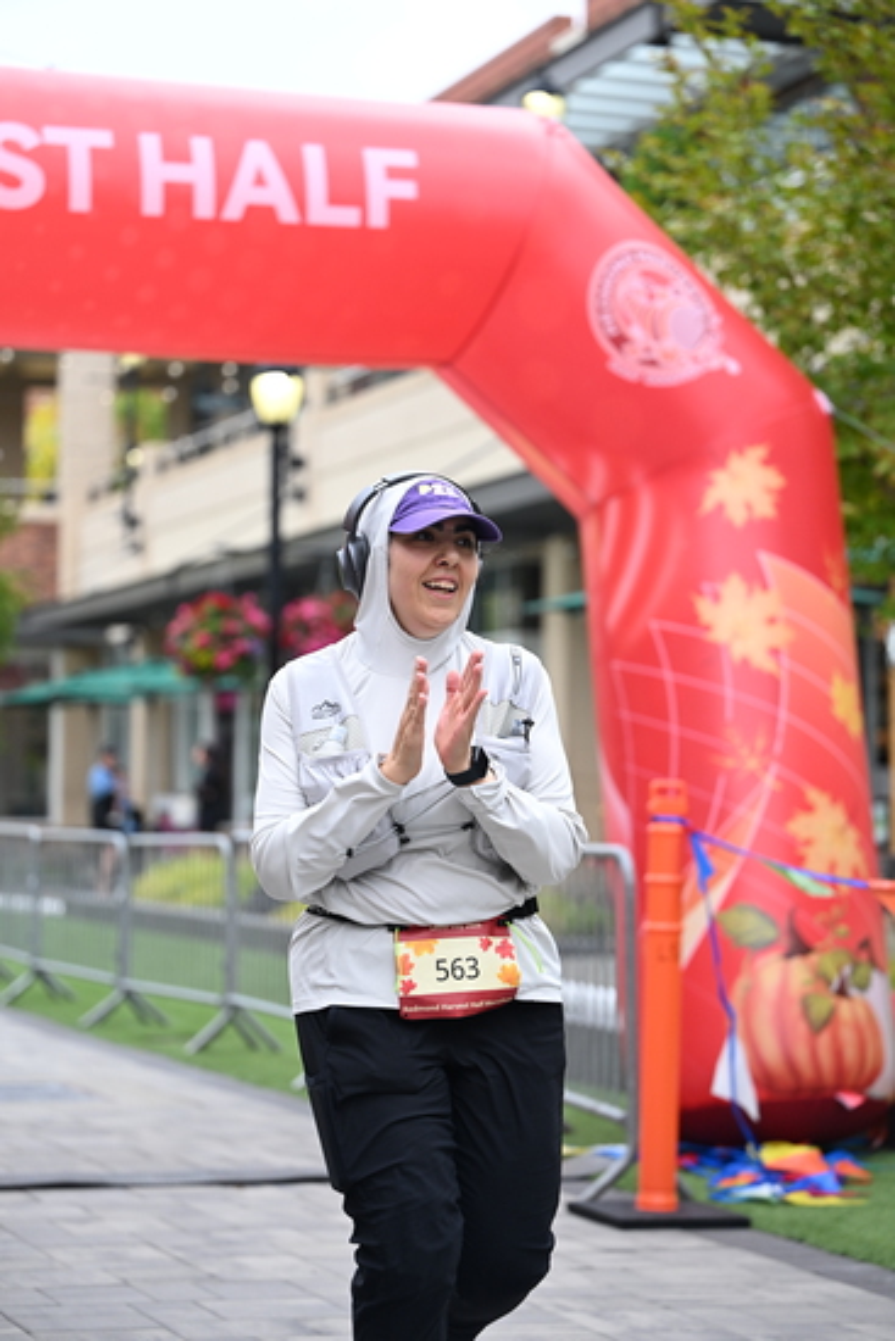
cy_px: 670
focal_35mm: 86
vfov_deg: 23.6
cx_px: 448
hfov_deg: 15.9
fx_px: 3205
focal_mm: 86
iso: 640
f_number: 2.8
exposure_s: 1/1600
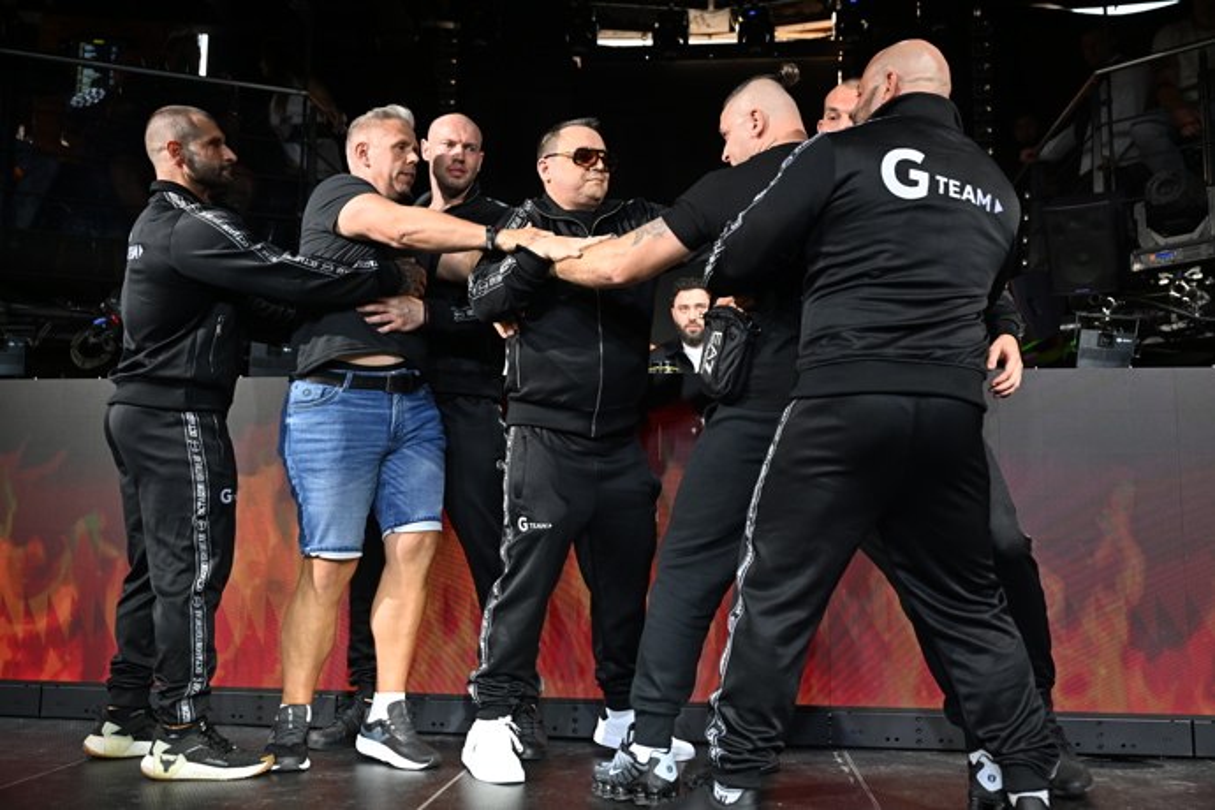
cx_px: 608
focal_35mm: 34
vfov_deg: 38.9
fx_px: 1147
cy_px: 405
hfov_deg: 55.8
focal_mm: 34
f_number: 3.5
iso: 1250
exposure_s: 1/400
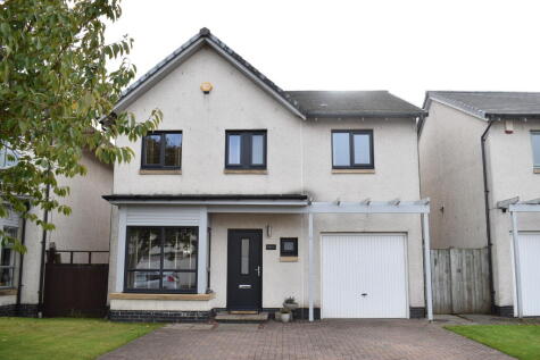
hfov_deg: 57.2
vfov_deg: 40.0
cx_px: 270
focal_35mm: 33
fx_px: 495
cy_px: 180
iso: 200
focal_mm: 22
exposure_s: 1/250
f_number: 6.3
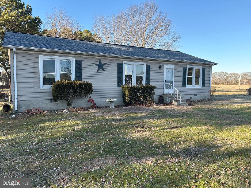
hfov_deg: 67.3
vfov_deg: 53.1
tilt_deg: -3.5
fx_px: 189
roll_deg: -1.1
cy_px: 94
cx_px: 126
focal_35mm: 26
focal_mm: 5.7
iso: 50
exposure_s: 1/827
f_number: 1.5
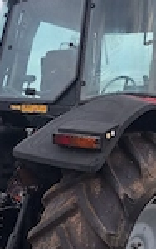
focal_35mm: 65
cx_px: 90
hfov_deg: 20.0
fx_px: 441
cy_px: 144
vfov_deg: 31.4
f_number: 1.8
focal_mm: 5.54
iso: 40
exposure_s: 1/667
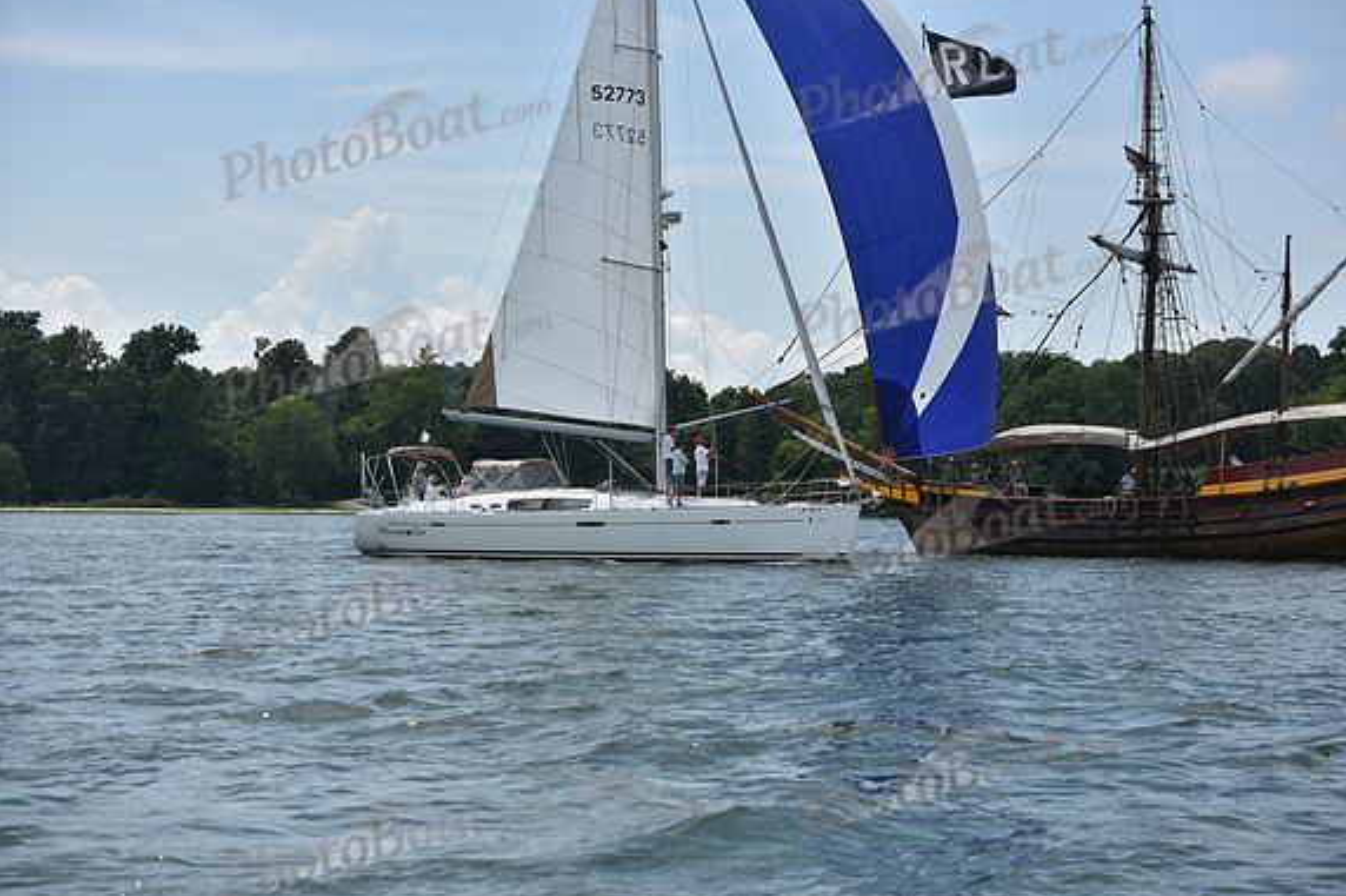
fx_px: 2654
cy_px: 446
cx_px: 675
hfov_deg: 28.5
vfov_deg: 19.2
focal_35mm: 71
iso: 320
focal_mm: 70
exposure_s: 1/3200
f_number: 5
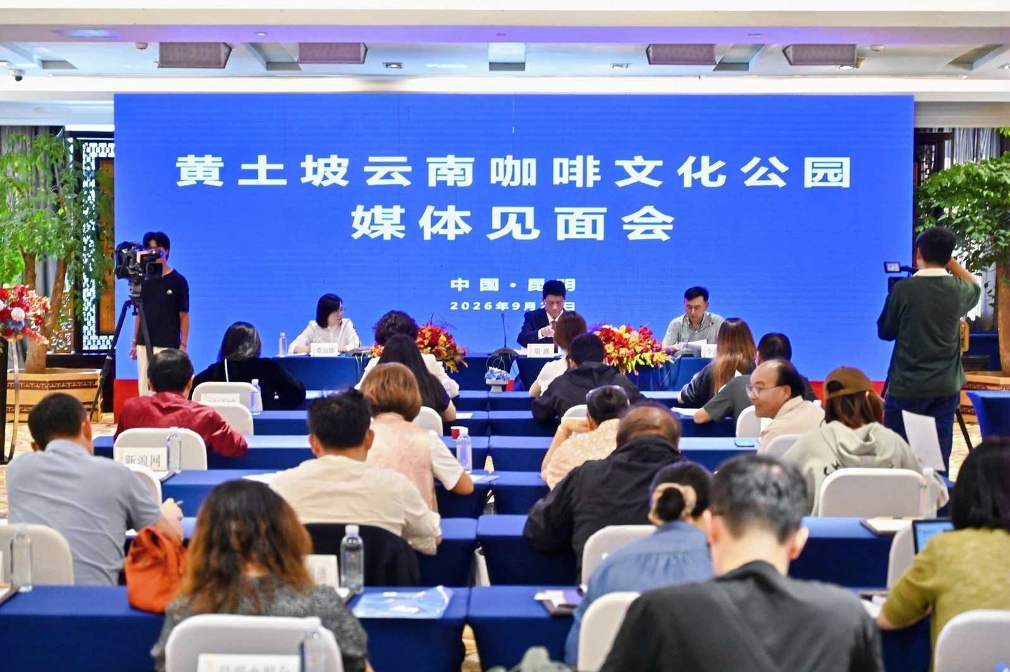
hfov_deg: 28.9
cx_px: 505
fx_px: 1963
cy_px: 336
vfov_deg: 19.4
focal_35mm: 70
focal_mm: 70
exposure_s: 1/100
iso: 1600
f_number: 4
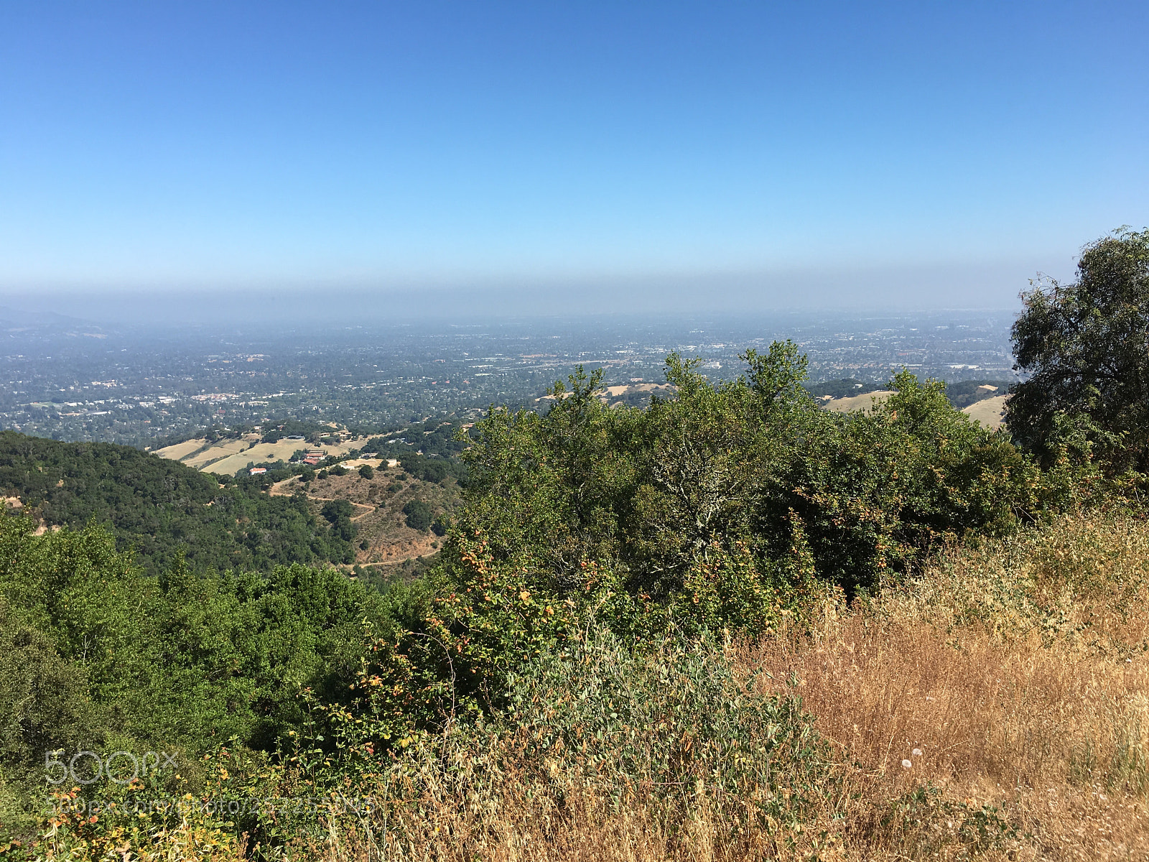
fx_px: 963
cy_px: 431
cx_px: 574
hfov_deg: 61.7
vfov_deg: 48.2
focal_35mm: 29
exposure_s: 1/1202
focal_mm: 4.15
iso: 25
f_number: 2.2
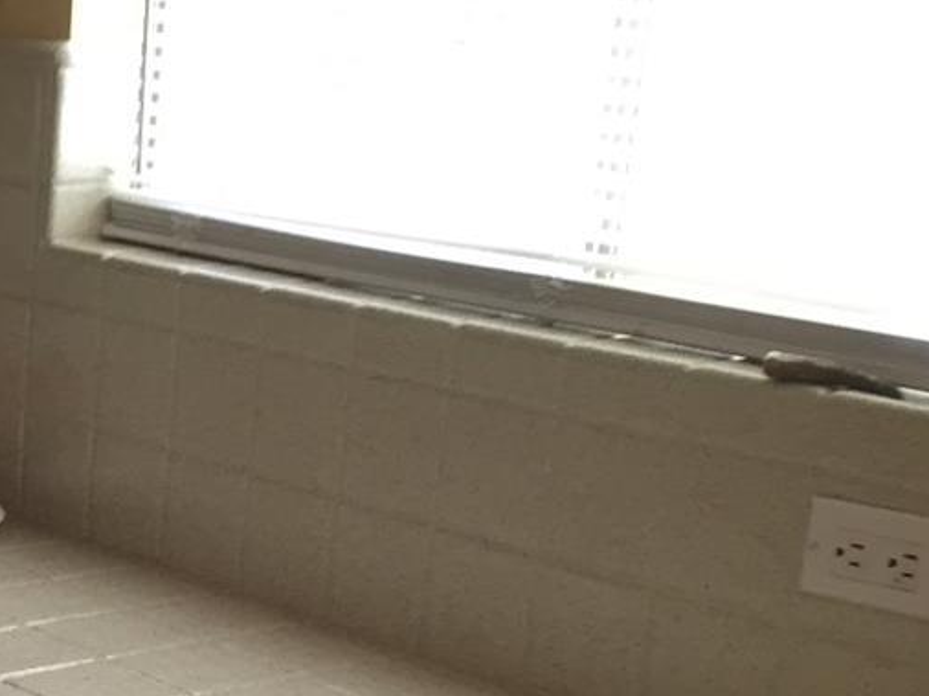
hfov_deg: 20.8
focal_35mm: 86
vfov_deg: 16.6
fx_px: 2307
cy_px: 791
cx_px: -274
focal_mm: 4.15
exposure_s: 1/30
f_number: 2.2
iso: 80
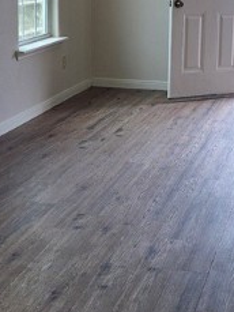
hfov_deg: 18.9
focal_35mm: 77
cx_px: 196
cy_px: 87
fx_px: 693
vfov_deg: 25.1
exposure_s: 1/180
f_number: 1.8
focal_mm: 5.4
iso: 32
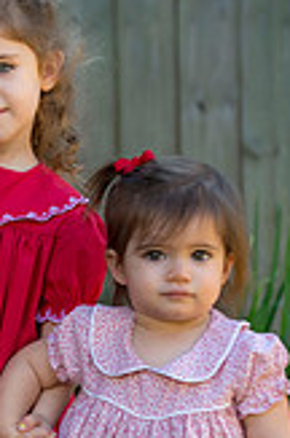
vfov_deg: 8.3
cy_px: 403
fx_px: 3021
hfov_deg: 5.5
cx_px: 34
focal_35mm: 249
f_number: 4
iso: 320
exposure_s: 1/250
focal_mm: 90
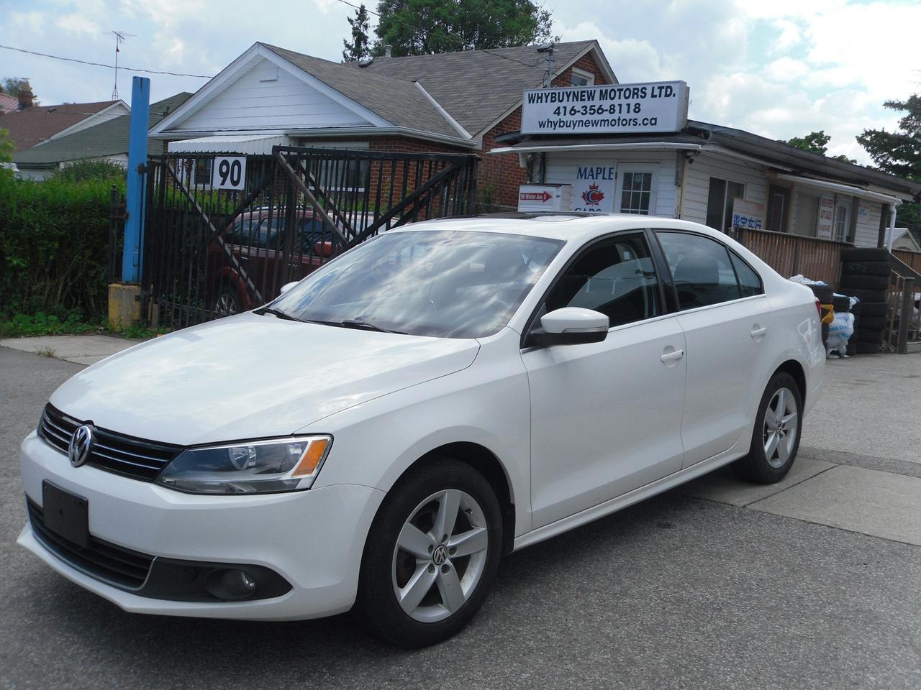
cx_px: 460
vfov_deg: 40.7
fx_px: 931
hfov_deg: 52.6
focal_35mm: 35
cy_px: 345
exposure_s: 1/189
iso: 80
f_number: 8.2
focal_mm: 6.3
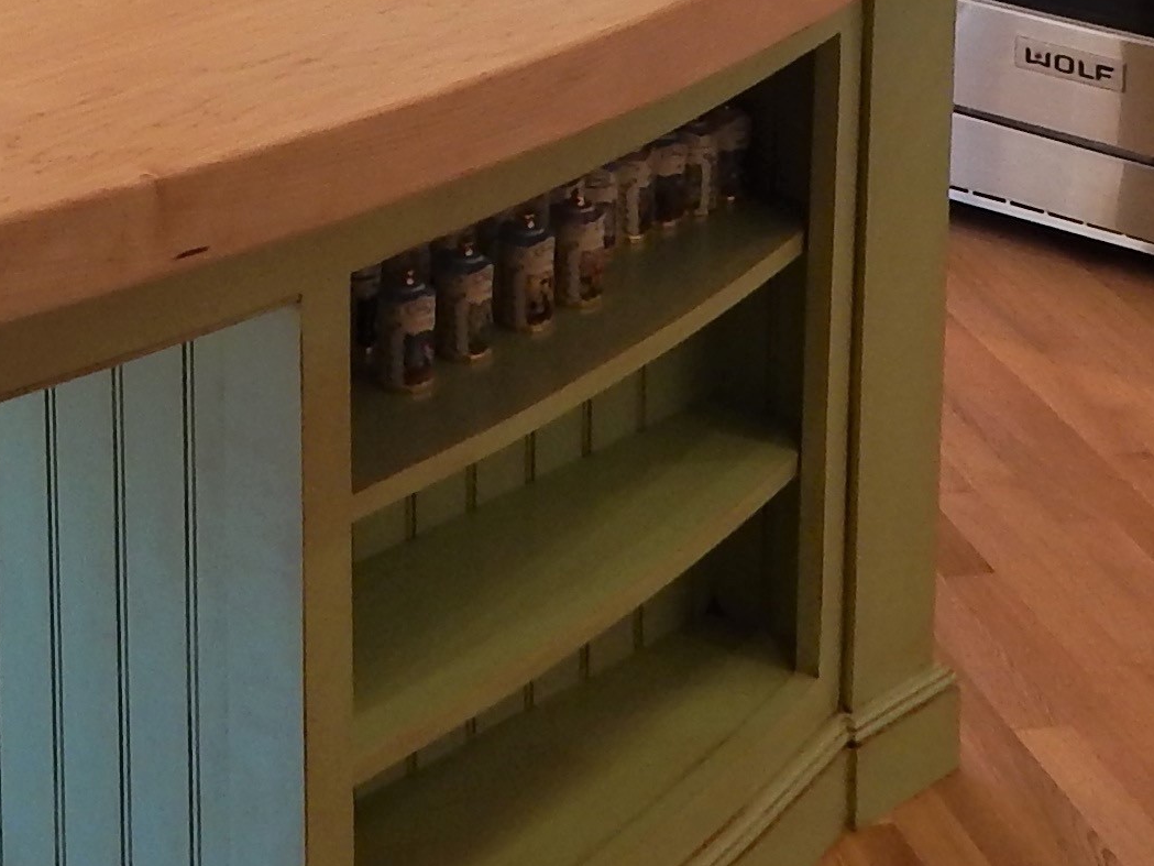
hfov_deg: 19.0
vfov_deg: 14.1
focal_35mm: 101
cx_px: 76
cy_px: -267
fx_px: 3367
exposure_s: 1/80
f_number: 3
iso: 125
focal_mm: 4
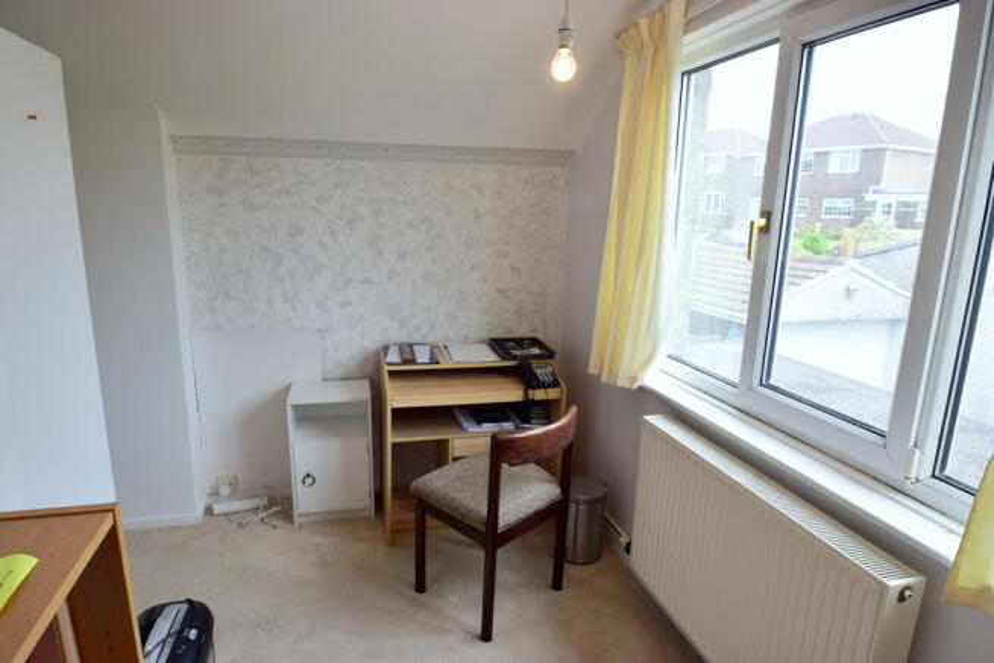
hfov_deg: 81.2
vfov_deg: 59.5
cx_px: 497
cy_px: 332
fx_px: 580
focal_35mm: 21
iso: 400
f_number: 9
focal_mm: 14
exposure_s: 1/100
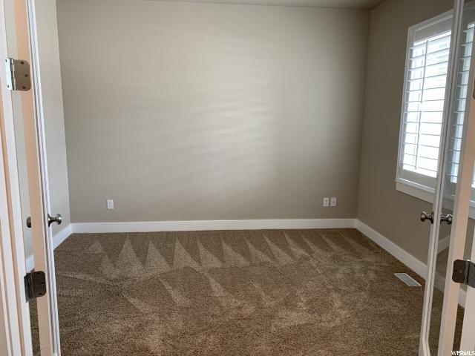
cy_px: 178
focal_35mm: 26
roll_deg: -1.0
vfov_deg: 53.1
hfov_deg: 67.3
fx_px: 357
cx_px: 238
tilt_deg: -8.6
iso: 100
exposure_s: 1/60
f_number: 1.8
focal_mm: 4.25
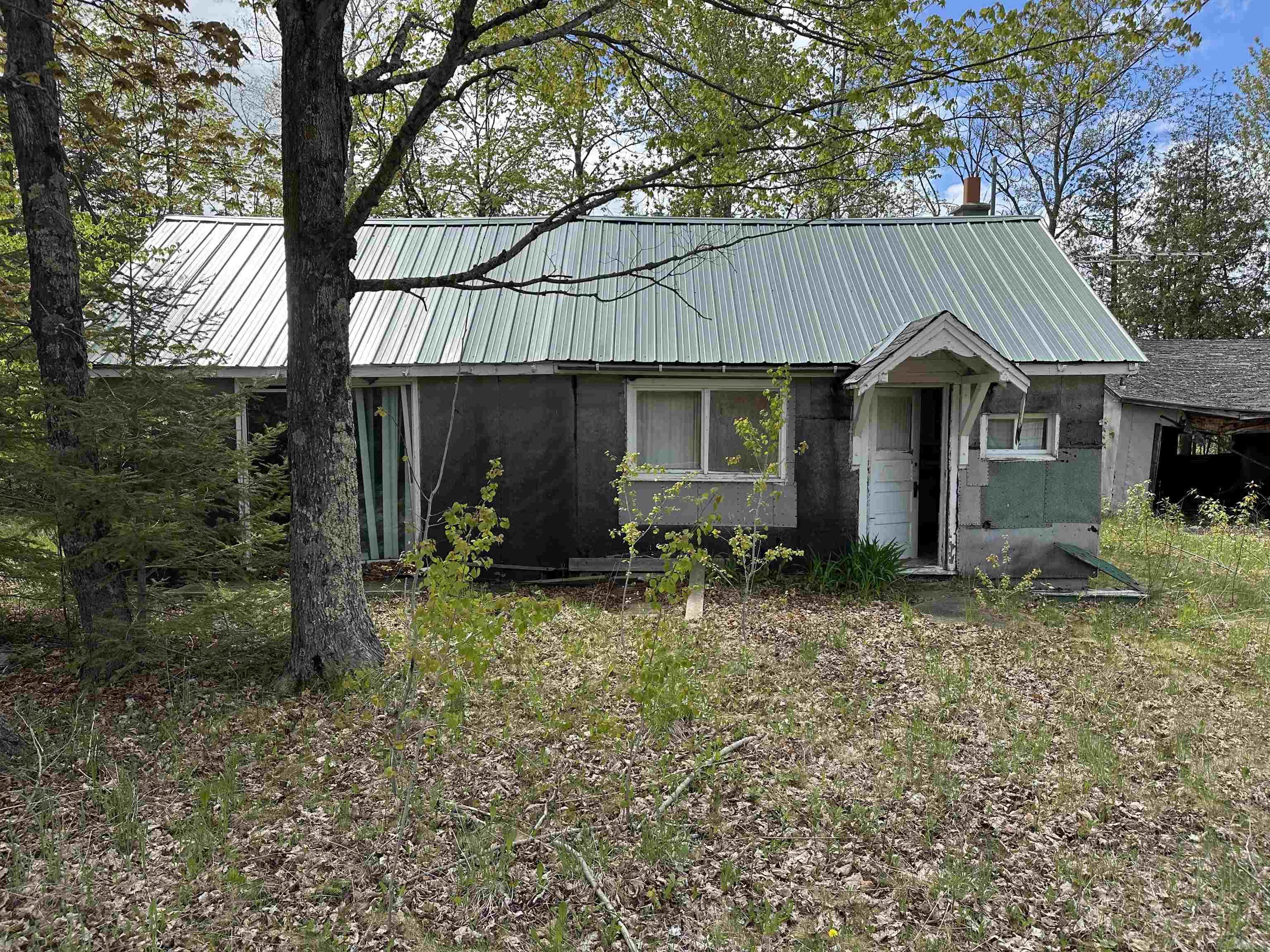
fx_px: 881
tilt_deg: -6.5
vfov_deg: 56.8
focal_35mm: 24
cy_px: 476
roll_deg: -1.0
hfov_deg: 71.6
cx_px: 635
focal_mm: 6.86
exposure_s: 1/2203
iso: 80
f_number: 1.78
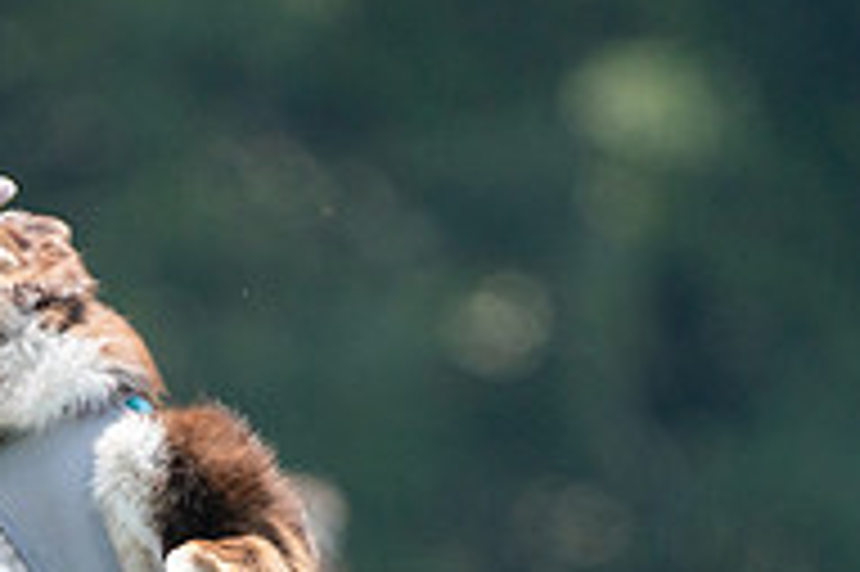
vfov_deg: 0.8
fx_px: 43487
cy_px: 822
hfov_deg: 1.1
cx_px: 36
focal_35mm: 1822
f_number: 6.3
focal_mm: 600
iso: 2500
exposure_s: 1/4000
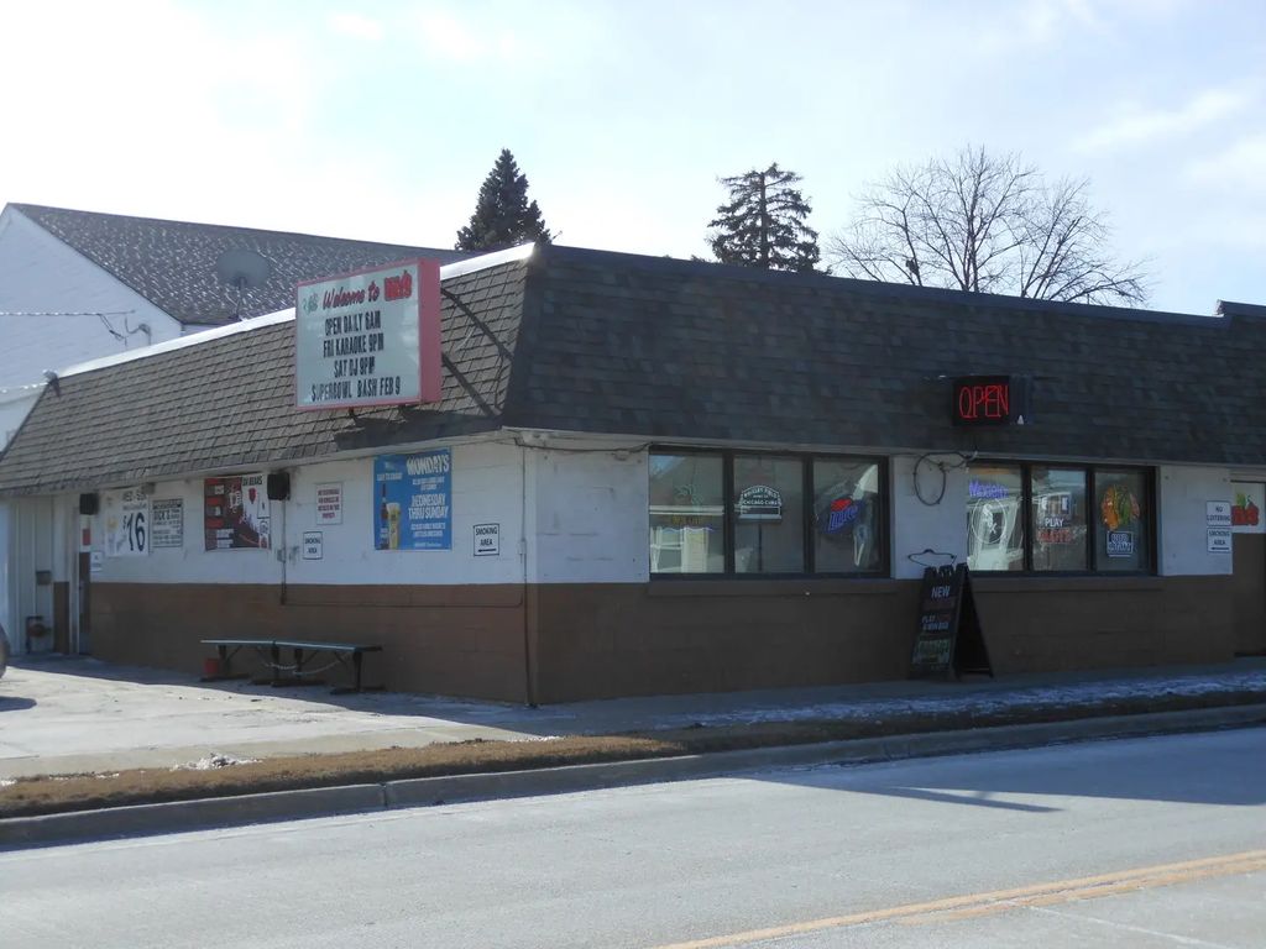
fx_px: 1829
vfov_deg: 29.1
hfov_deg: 38.2
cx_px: 633
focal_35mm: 50
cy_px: 474
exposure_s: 1/640
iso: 80
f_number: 4
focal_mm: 8.9
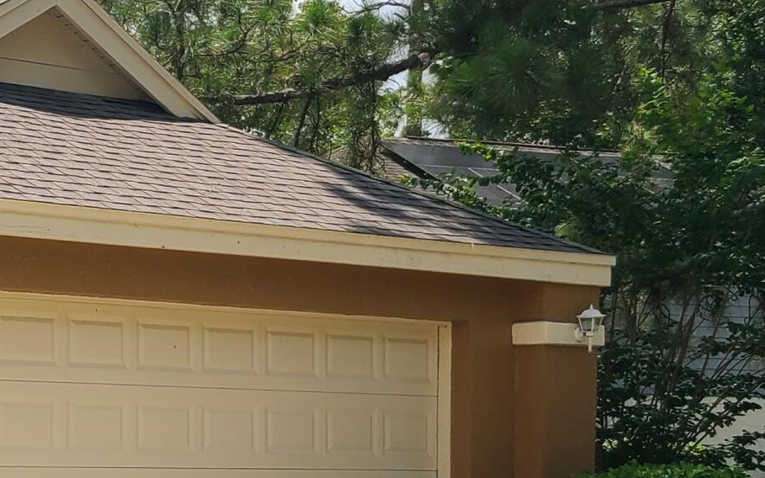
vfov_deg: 14.2
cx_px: -431
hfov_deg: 19.4
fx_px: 1897
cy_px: 441
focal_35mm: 91
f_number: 1.8
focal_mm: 5.4
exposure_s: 1/2099
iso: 40
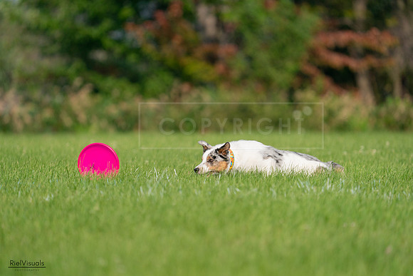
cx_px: 206
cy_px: 138
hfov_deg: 4.6
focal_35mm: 444
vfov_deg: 3.1
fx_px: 5095
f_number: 6.3
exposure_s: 1/4000
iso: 800
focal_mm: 444
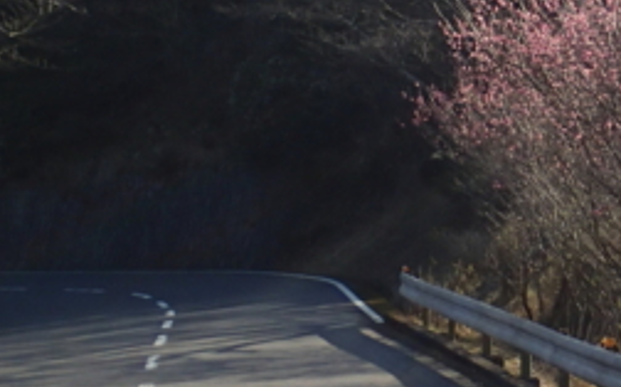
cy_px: 106
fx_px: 2621
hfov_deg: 12.9
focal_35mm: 155
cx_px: 882
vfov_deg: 8.4
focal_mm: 8.41
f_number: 4.5
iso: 100
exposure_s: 1/400
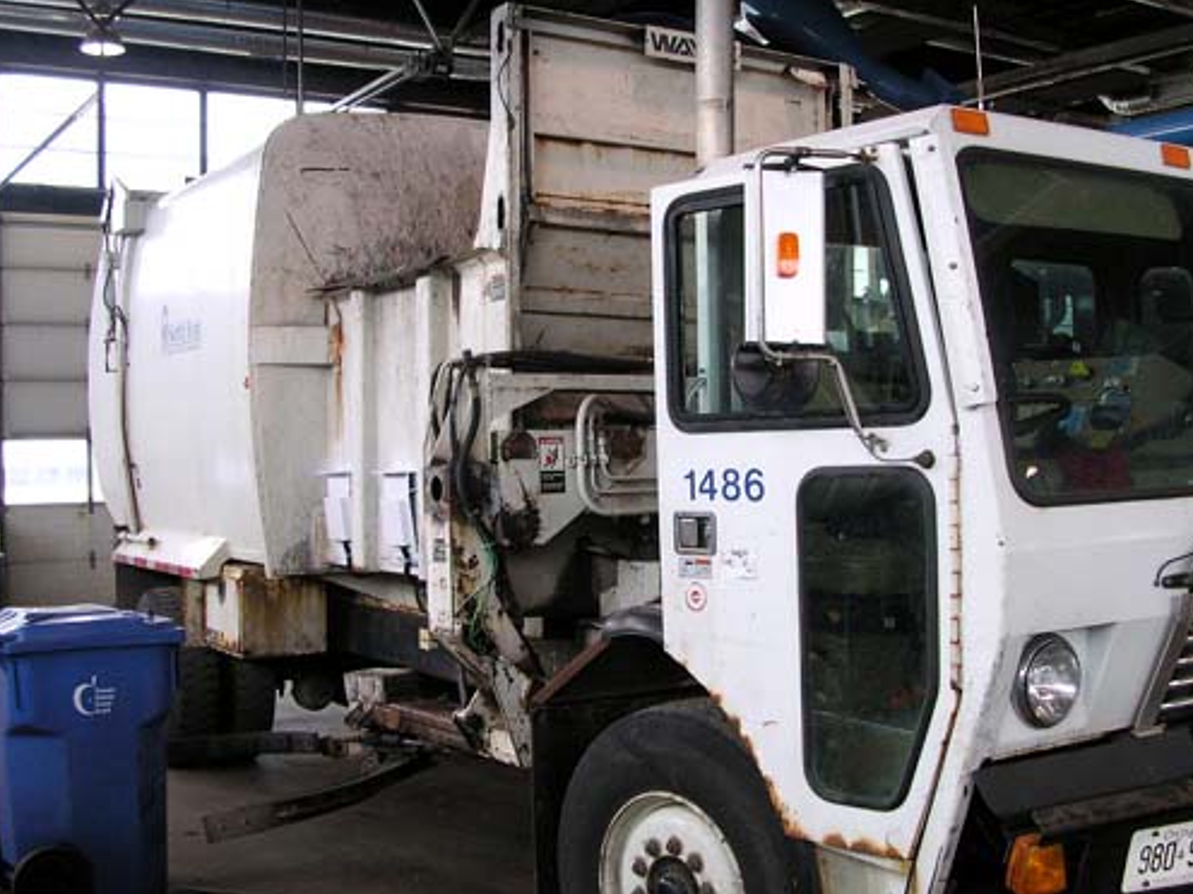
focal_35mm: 43
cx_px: 669
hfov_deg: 43.8
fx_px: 1482
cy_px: 497
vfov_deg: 33.6
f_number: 2.7
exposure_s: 1/51.8
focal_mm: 5.6
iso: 100
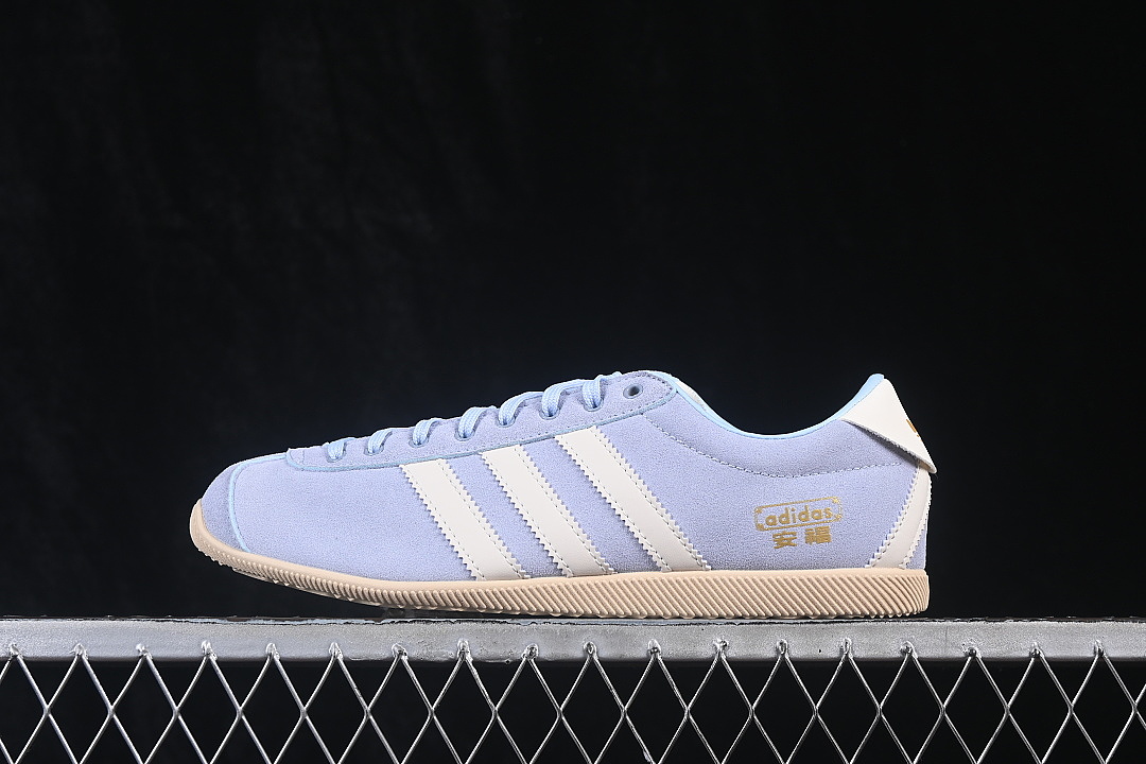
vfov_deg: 18.2
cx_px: 573
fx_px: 2387
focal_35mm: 75
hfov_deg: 27.0
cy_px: 382
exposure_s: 1/80
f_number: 8
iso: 160
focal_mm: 50
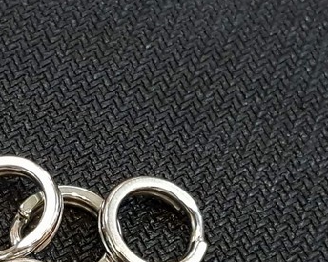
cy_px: 250
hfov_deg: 31.1
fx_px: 573
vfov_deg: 24.8
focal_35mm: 59
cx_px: 60
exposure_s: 1/60
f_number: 1.7
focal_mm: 4.2
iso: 500
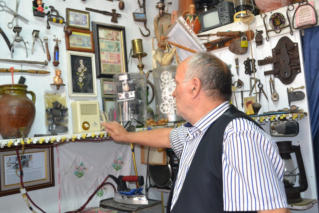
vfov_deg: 36.9
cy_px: 106
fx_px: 319
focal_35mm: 36
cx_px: 160
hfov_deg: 53.1
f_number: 4
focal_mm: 24
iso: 900
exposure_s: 1/60
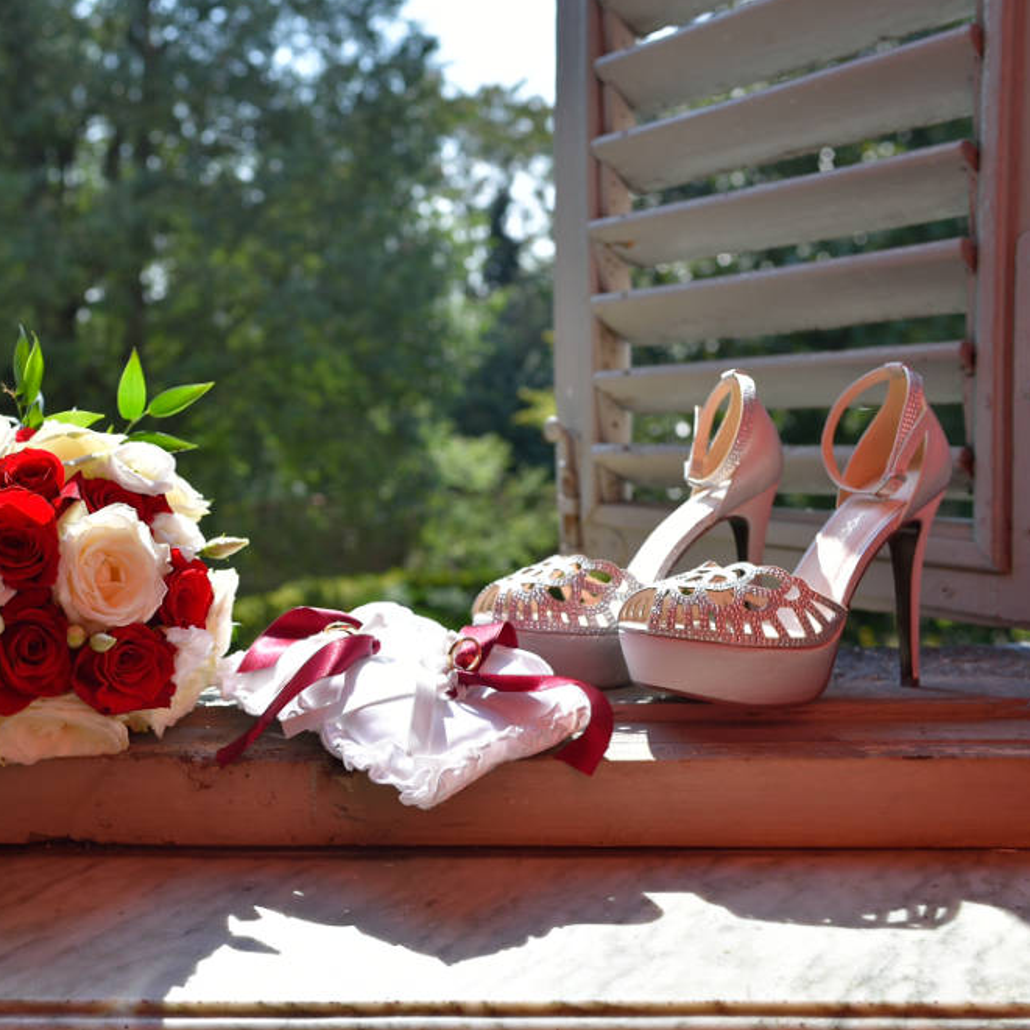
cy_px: 513
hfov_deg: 45.6
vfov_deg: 46.0
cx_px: 372
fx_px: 1212
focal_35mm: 36
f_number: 4.5
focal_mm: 28
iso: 320
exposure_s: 1/2500
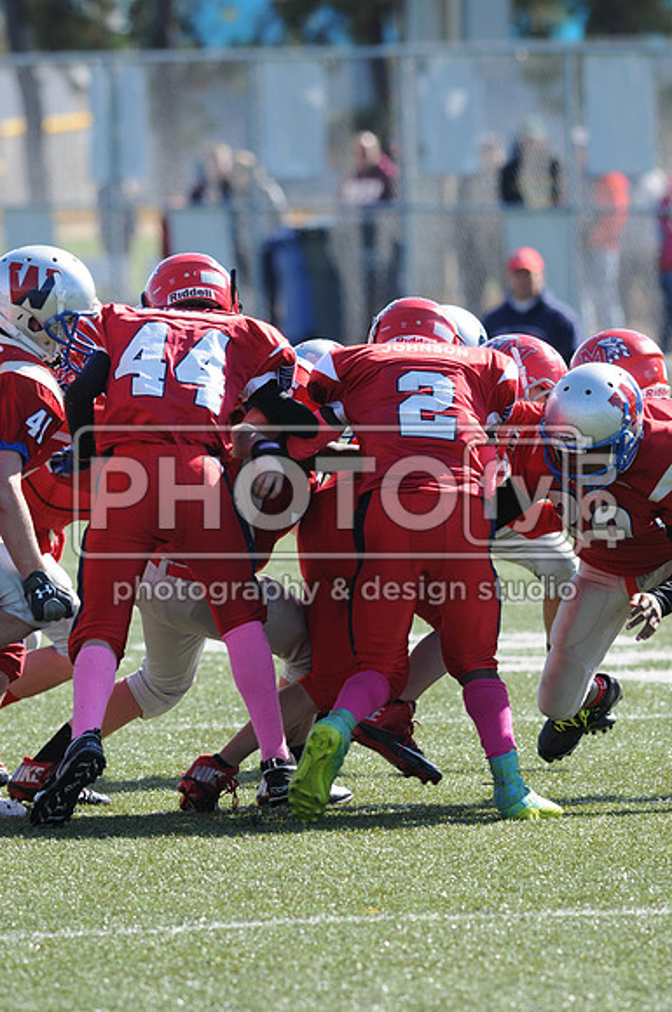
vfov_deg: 4.6
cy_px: 506
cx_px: 336
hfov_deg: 3.0
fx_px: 12637
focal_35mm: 450
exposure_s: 1/500
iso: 200
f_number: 5.6
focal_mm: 300
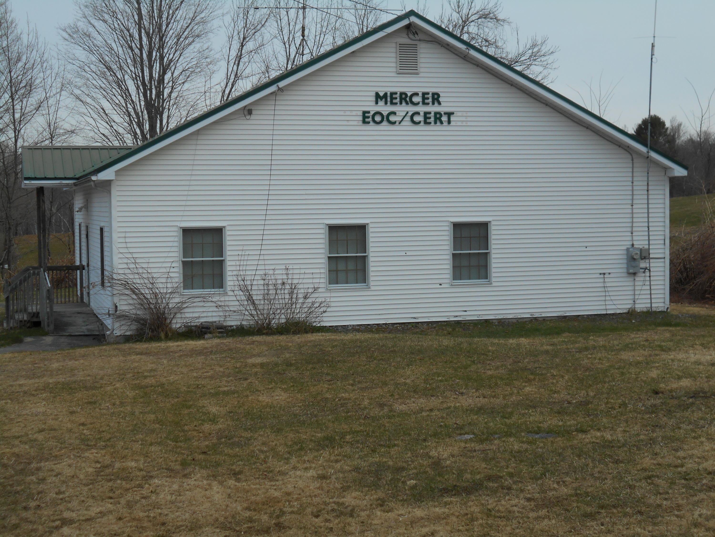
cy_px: 268
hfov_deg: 34.3
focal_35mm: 56
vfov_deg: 26.1
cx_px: 358
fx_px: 1157
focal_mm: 10
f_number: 4.9
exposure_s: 1/320
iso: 80
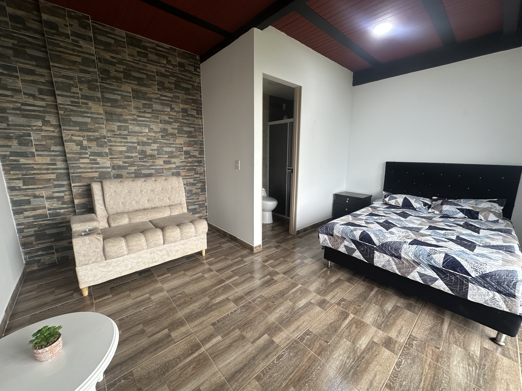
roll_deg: -0.3
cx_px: 261
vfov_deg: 85.7
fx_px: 211
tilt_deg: -10.9
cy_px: 196
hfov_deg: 102.1
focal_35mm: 14
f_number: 2.2
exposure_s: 1/99
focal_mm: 2.22
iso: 80
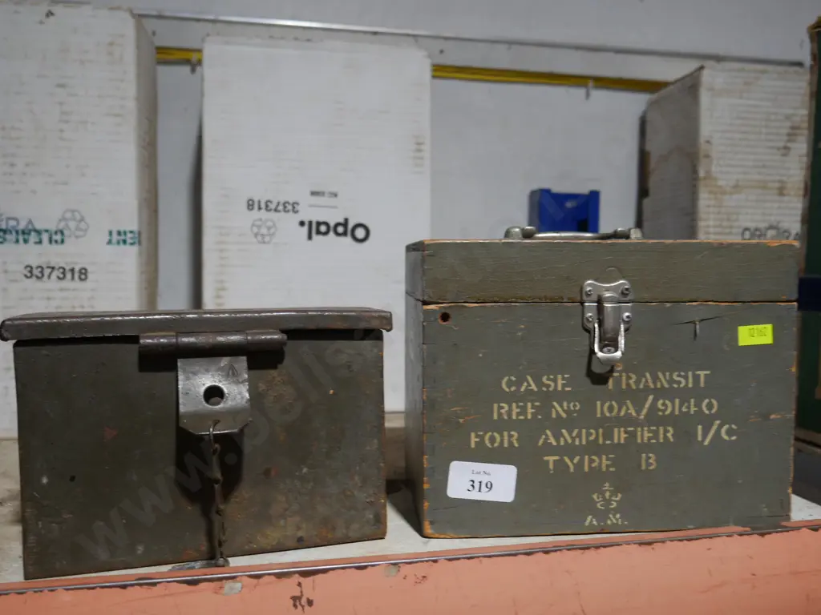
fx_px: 806
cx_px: 410
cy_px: 308
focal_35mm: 34
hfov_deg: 54.0
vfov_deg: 41.8
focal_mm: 17
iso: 320
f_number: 4
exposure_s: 1/60
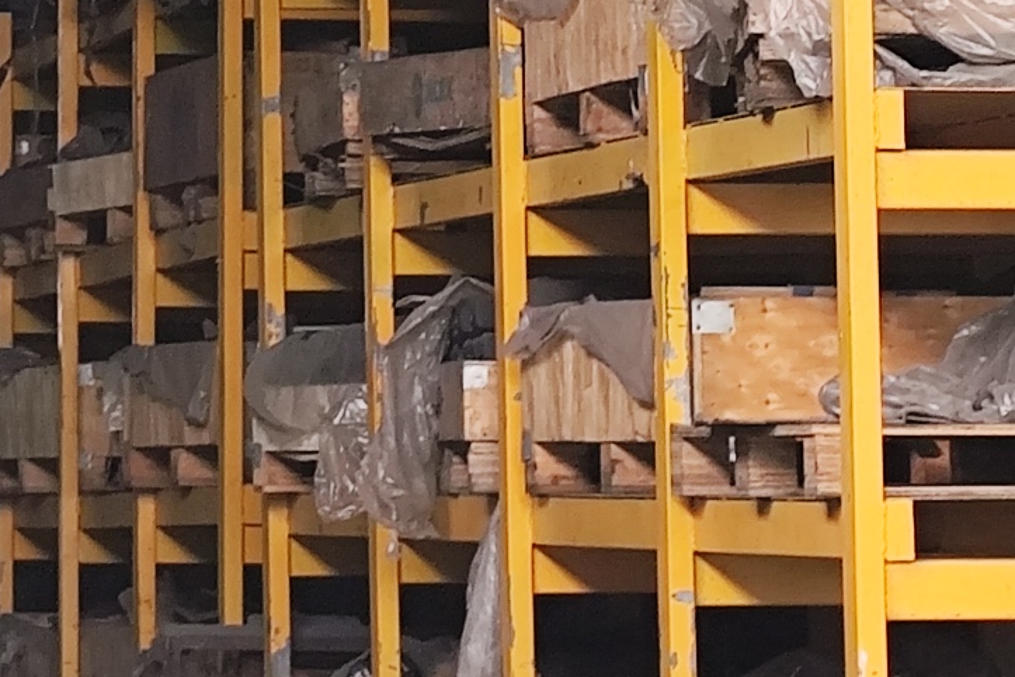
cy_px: -382
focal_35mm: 270
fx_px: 7612
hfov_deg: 7.6
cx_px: -118
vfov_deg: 5.0
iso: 80
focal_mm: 6.14
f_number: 1.65
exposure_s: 1/100
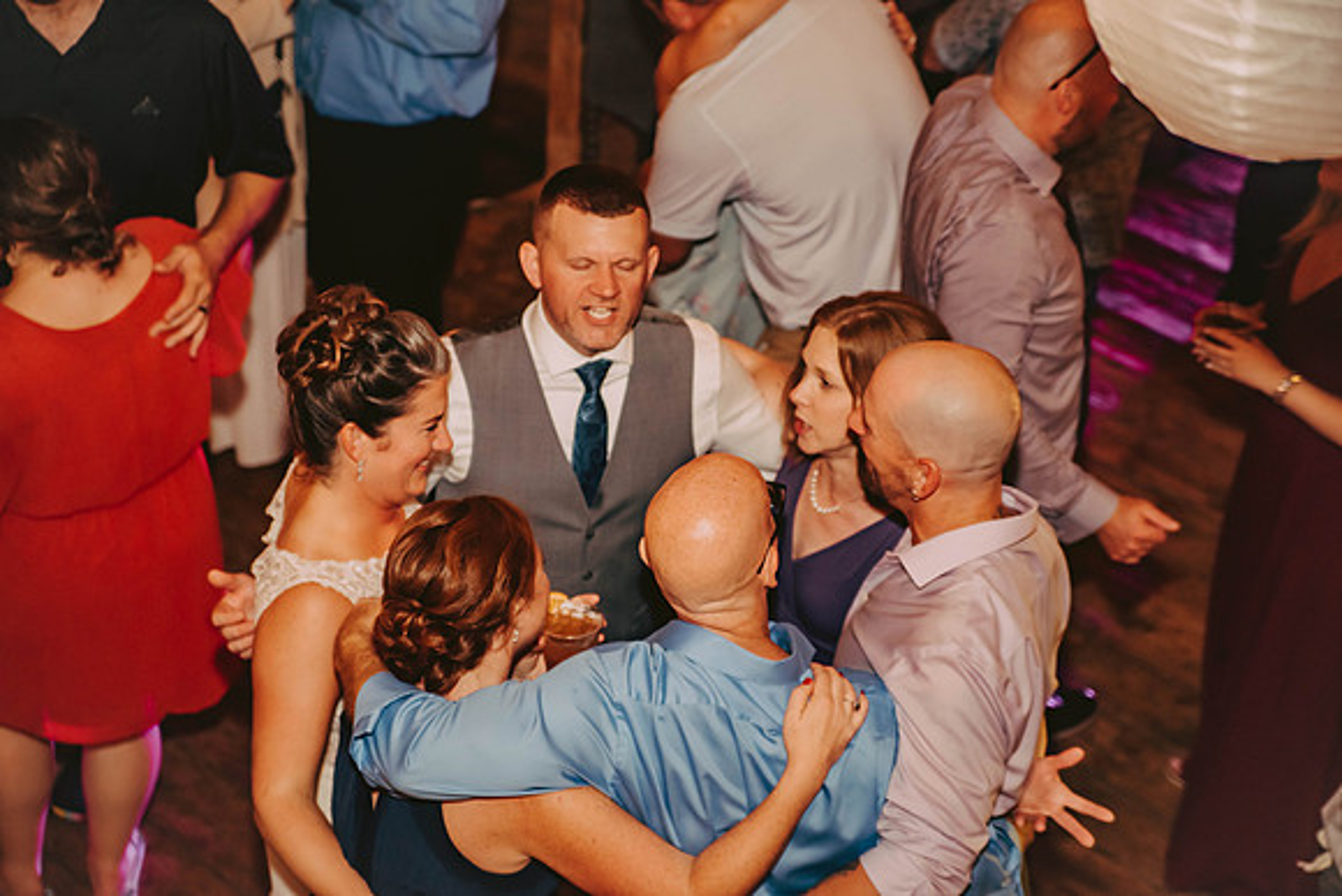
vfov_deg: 18.2
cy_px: 448
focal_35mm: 75
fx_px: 2796
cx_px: 671
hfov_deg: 27.0
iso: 1000
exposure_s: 1/160
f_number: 2.8
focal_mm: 75
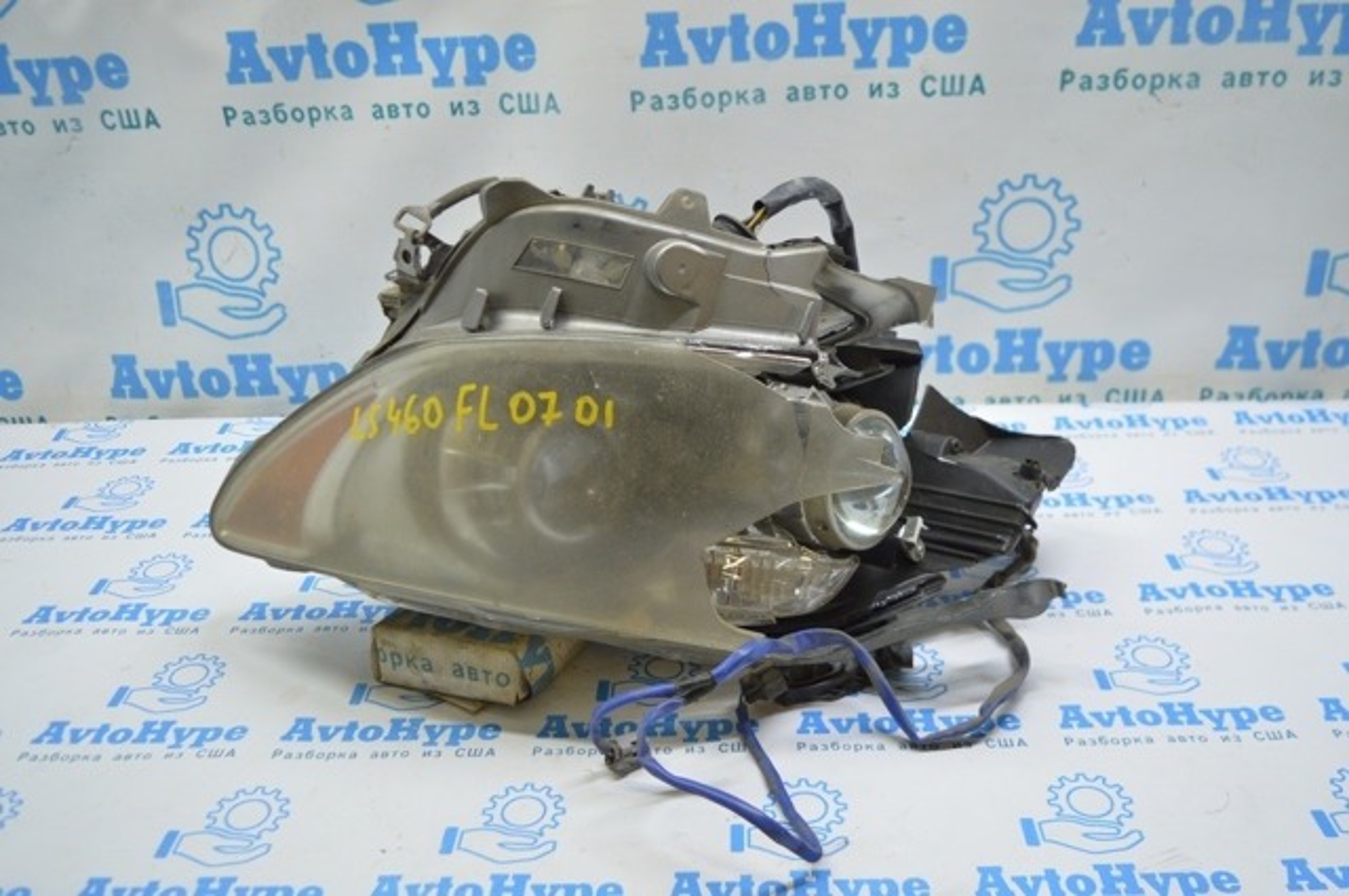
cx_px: 674
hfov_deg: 57.3
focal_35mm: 33
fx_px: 1235
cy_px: 448
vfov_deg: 39.9
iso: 400
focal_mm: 22
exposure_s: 1/50
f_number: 3.8
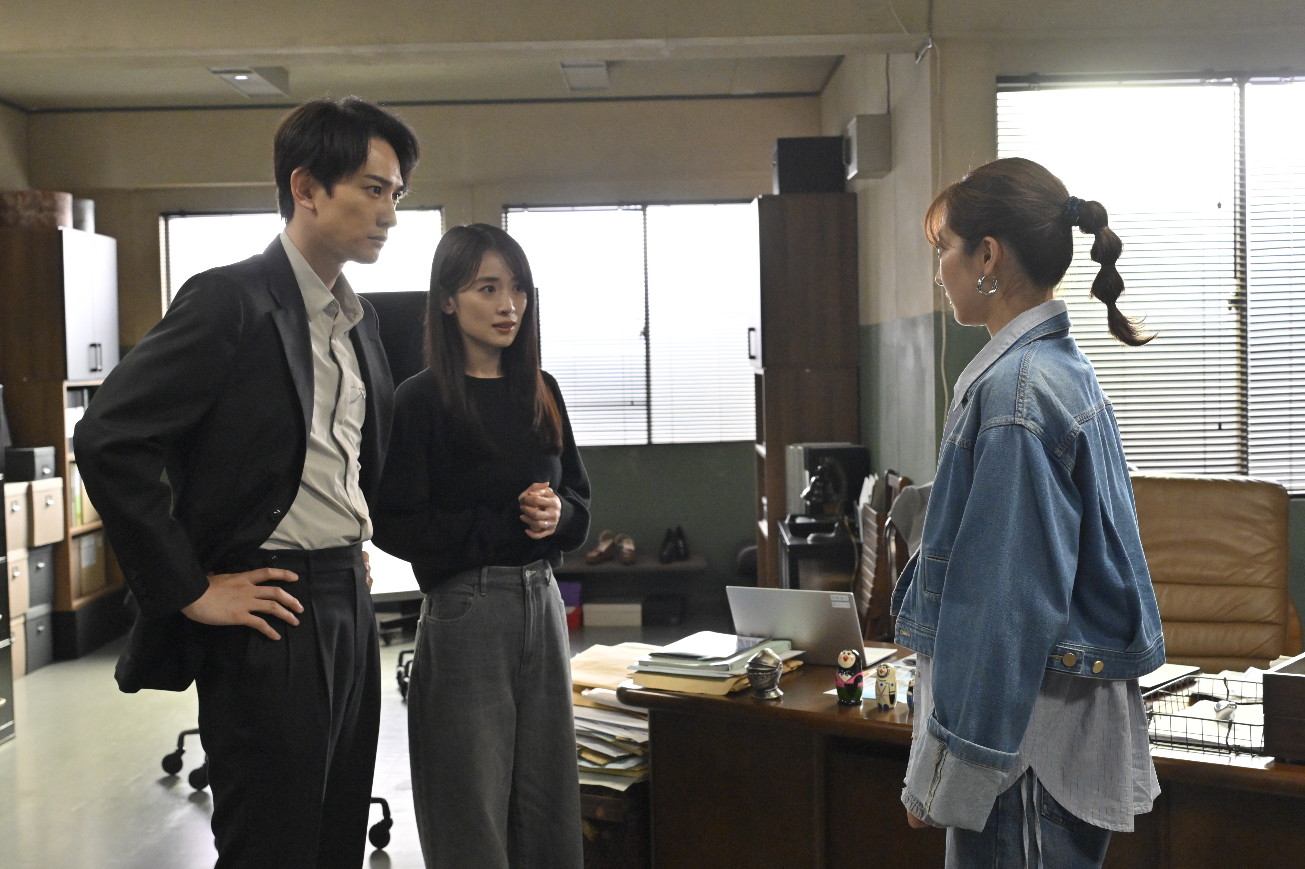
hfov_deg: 41.9
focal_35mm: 47
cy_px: 434
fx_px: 1703
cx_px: 652
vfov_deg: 28.6
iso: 2500
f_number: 4.5
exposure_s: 1/100
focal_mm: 31.5
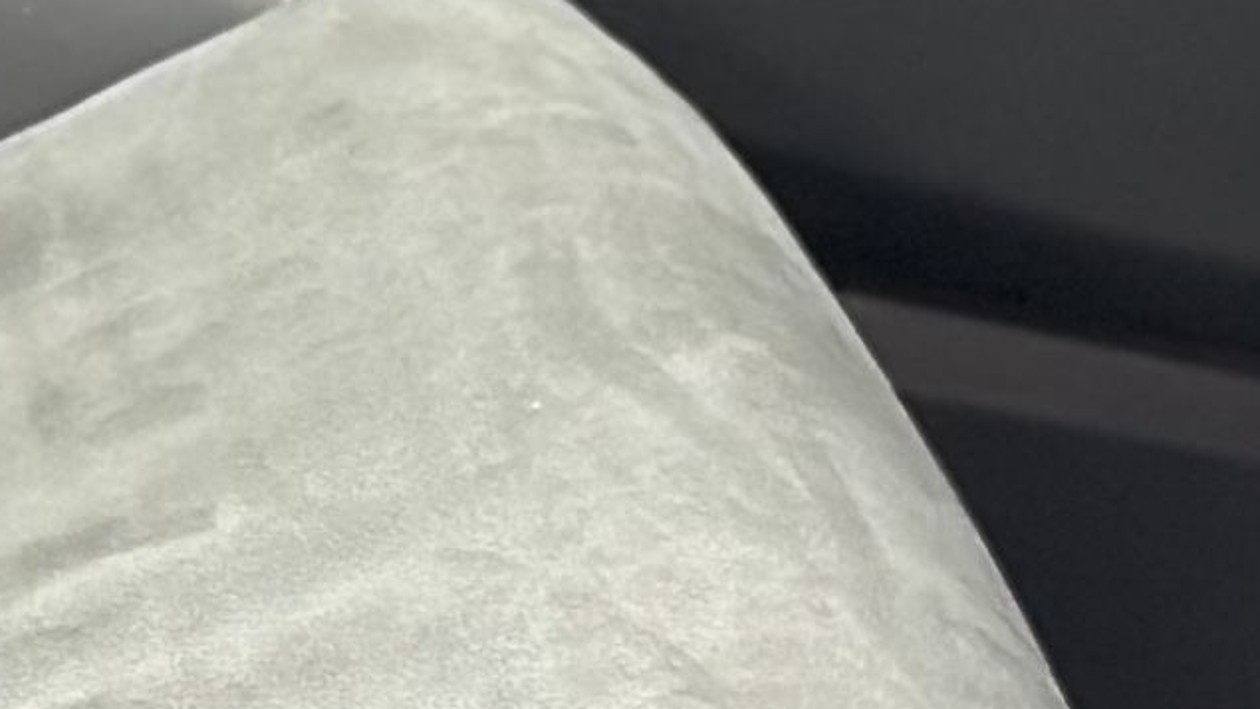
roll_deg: -0.7
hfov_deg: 6.5
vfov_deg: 3.6
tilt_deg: -17.7
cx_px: 863
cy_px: -421
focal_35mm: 332
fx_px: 11091
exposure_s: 1/50
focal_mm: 6.86
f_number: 1.78
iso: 160
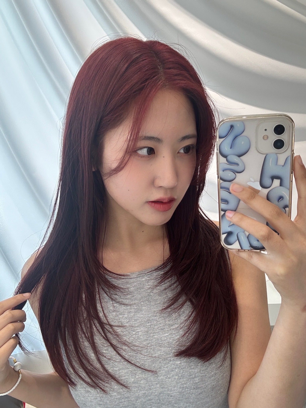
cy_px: 204
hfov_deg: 46.8
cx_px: 153
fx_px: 354
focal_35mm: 30
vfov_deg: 60.0
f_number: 1.9
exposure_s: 1/60
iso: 50
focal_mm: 2.69
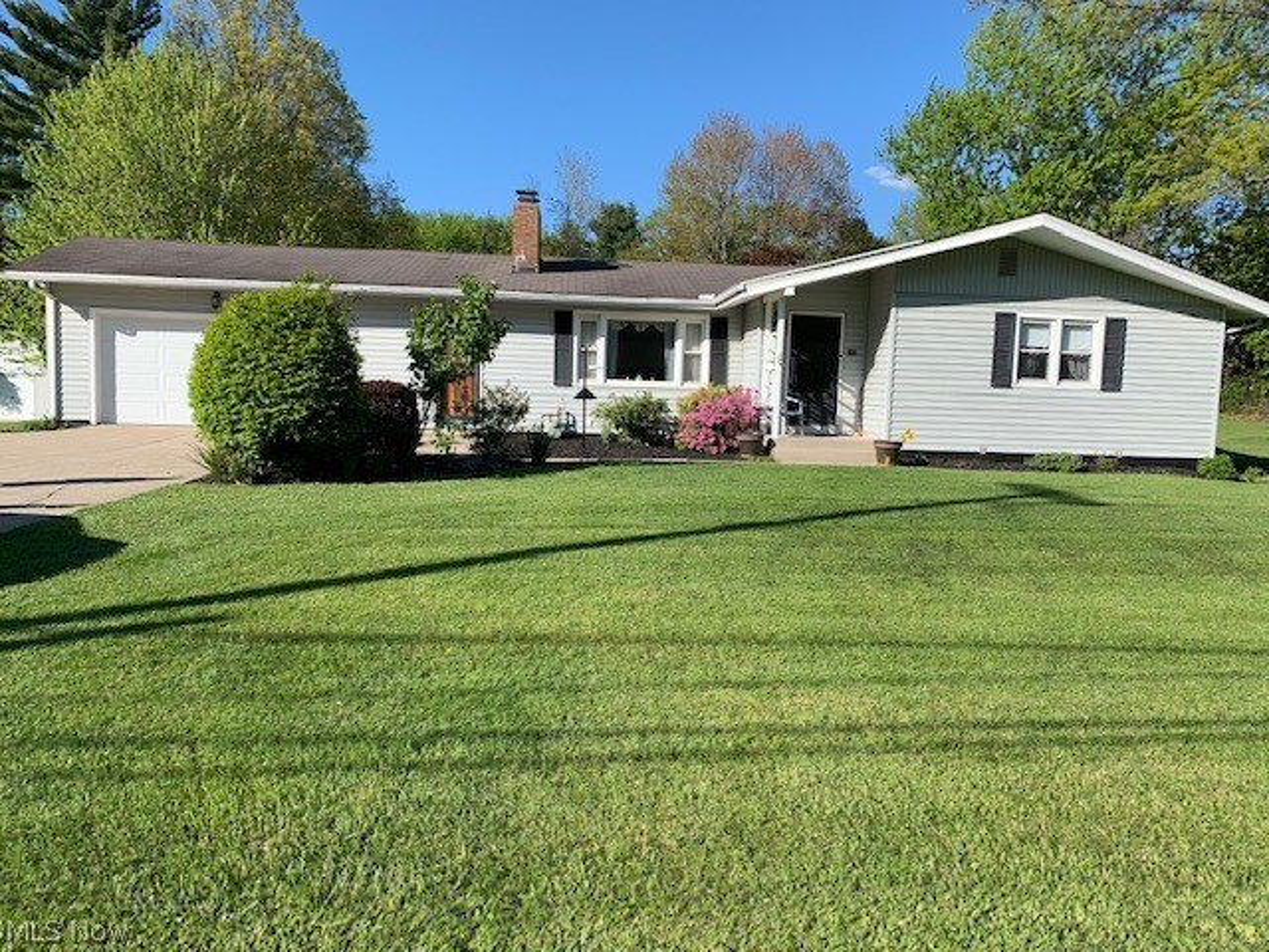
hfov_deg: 67.3
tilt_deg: -5.4
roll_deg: -2.2
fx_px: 953
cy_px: 476
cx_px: 634
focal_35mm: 26
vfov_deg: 53.1
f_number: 1.8
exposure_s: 1/1634
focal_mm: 4.25
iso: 25
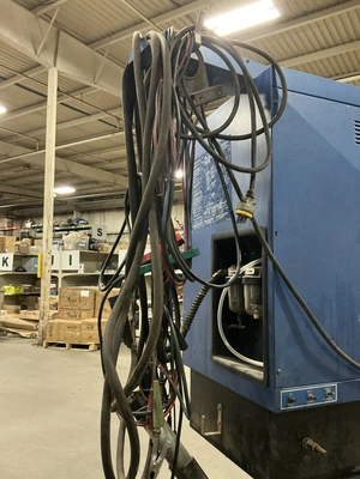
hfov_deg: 49.7
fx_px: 388
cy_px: 240
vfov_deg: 63.4
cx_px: 180
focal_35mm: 28
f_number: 1.8
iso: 320
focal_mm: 3
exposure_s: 1/30
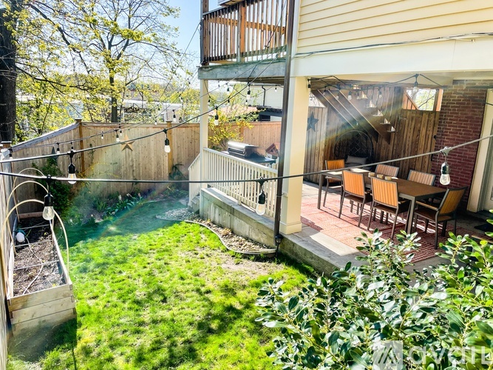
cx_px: 246
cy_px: 185
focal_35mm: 26
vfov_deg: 53.0
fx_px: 370
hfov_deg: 67.3
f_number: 1.6
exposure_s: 1/1200
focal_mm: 4.2
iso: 32
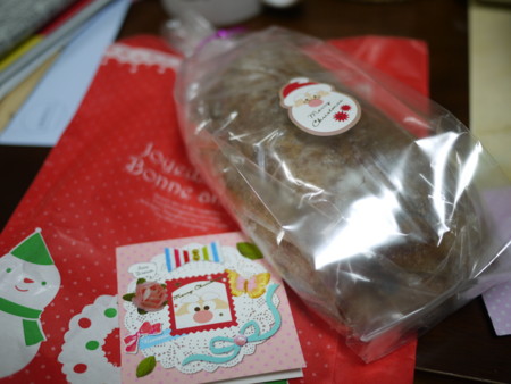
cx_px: 256
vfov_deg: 36.0
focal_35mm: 40
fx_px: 591
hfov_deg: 46.8
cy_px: 192
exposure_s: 1/80
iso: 100
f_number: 1.7
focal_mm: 20
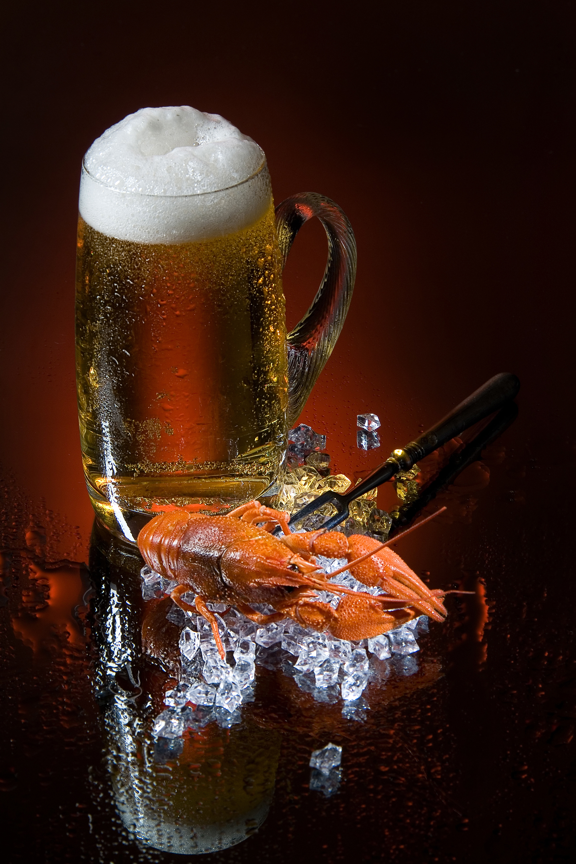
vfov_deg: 22.6
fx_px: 2160
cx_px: 288
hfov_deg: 15.2
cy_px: 432
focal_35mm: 90
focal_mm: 60
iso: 100
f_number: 11
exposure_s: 1/125
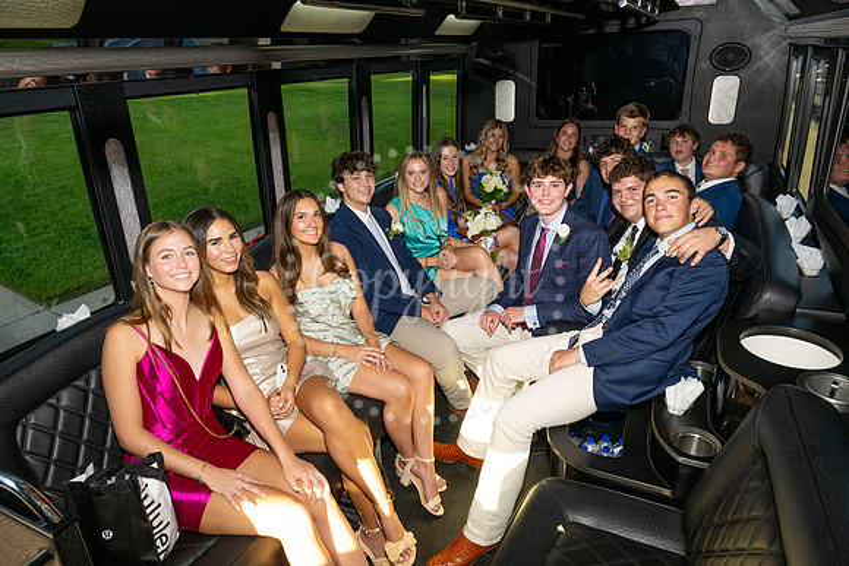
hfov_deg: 73.7
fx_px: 566
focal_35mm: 24
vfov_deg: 53.2
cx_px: 424
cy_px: 283
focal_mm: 24
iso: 400
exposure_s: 1/100
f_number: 7.1
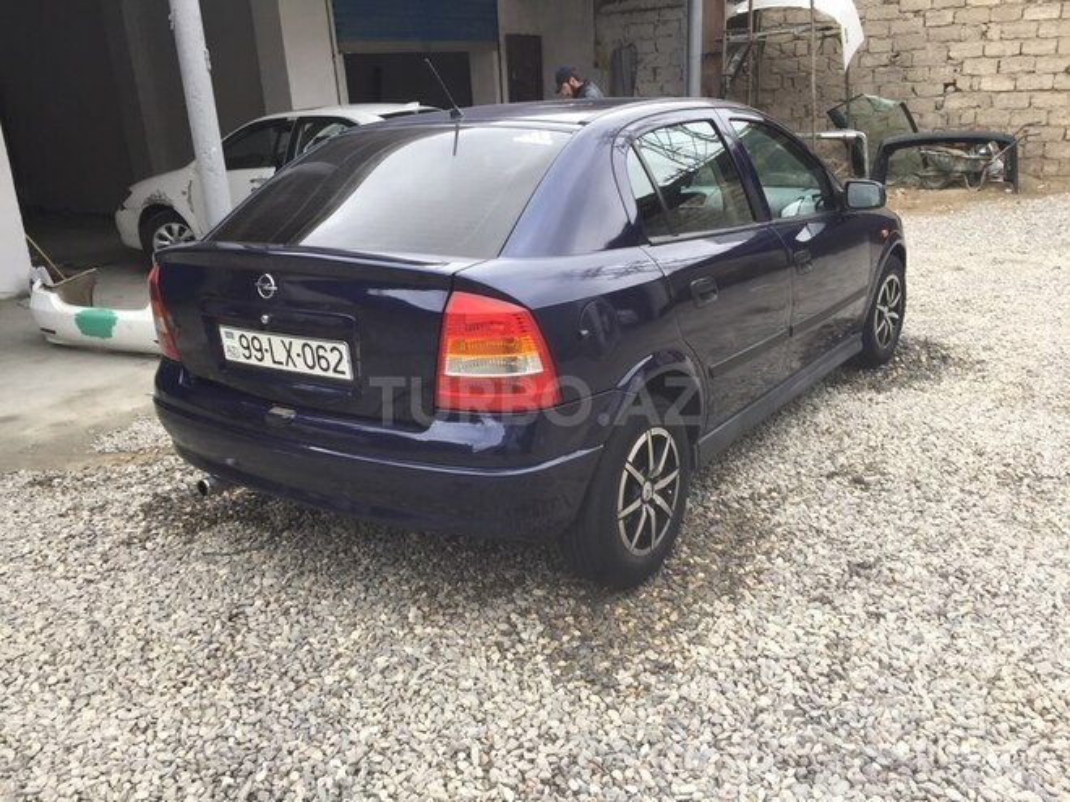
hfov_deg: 61.7
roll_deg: +2.0
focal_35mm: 29
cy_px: 401
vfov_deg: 48.2
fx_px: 896
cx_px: 535
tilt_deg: -19.2
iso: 50
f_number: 2.2
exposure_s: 1/100
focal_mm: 4.15
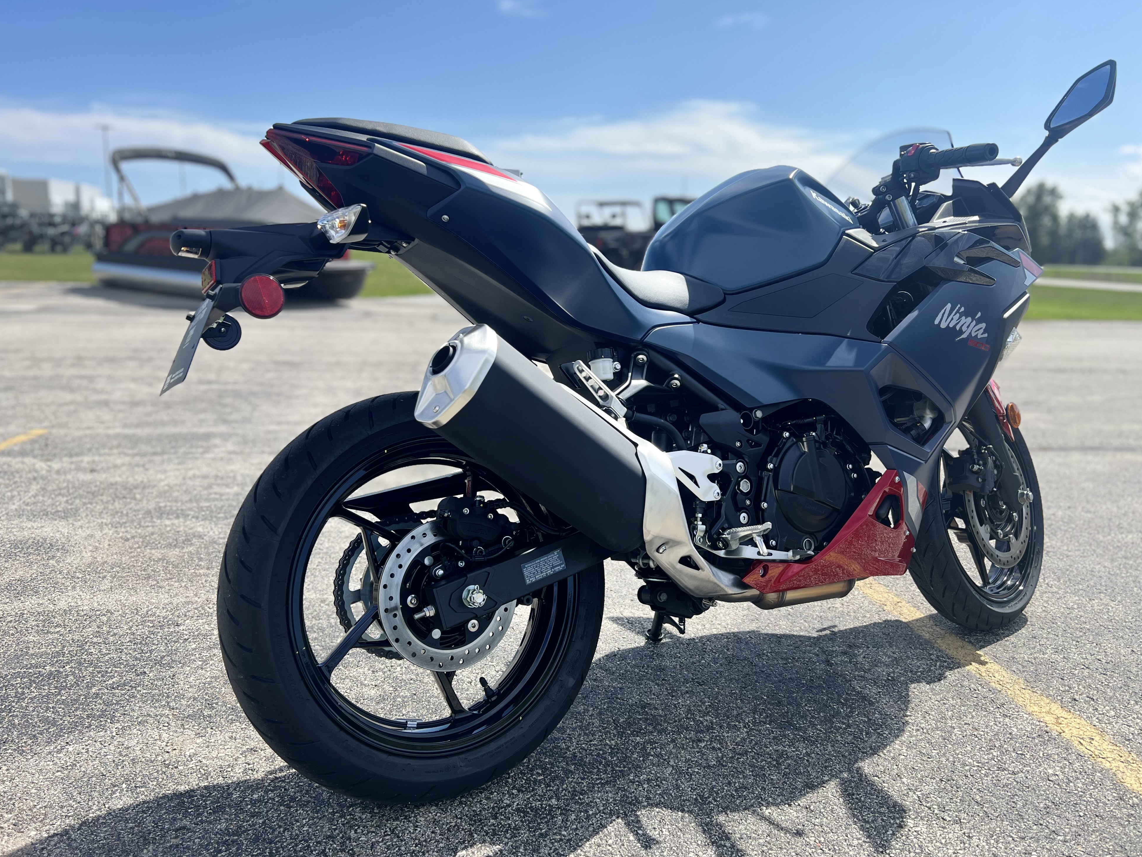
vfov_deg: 51.4
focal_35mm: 27
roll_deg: -0.7
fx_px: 891
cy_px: 429
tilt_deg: -11.2
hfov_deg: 65.3
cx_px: 553
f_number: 1.5
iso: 50
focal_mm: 5.7
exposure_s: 1/1724
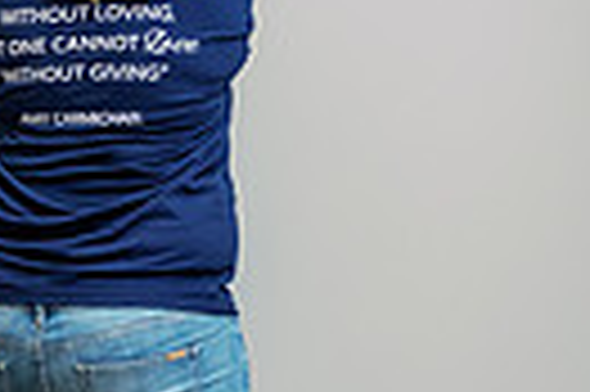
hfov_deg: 17.3
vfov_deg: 12.4
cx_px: -204
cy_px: 175
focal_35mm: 110
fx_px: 1801
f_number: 5.6
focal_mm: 24
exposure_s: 1/200
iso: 2000
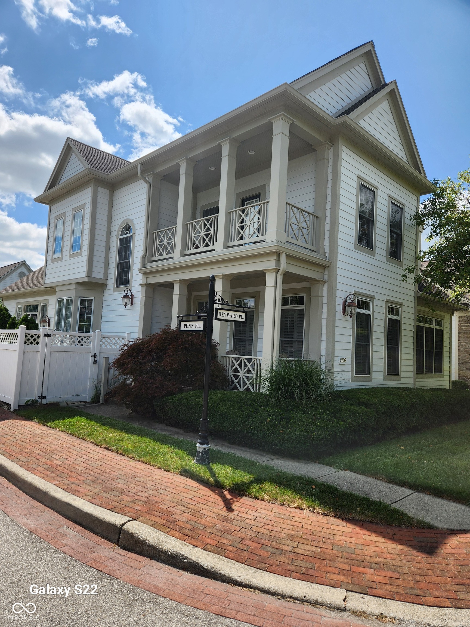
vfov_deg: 73.9
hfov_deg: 58.9
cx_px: 235
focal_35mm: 23
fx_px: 416
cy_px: 314
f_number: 1.8
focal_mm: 5.4
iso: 20
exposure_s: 1/1814
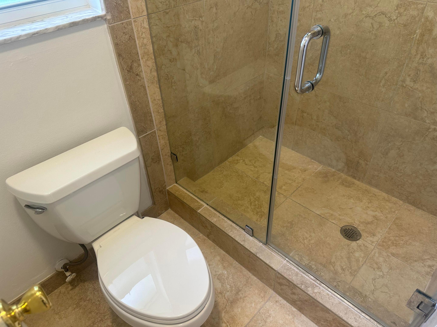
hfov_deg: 71.6
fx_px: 303
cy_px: 164
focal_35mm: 24
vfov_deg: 56.8
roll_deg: +2.8
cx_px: 218
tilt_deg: -38.6
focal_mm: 6.86
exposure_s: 1/120
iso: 100
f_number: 1.78
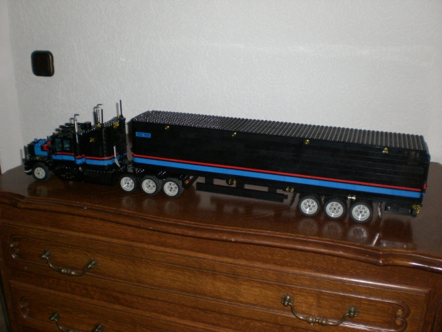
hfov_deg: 49.0
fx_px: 485
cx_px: 221
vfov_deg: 37.7
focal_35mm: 38
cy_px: 166
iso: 200
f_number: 3.1
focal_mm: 6.3
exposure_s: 1/60
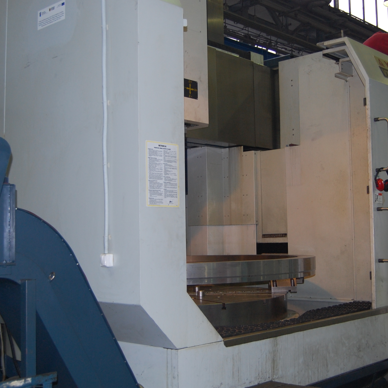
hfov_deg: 34.0
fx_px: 634
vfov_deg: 34.0
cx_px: 218
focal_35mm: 50
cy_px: 187
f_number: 4
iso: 400
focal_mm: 24
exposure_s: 1/60
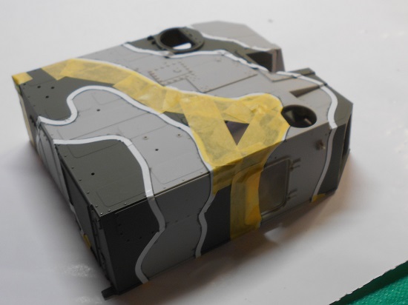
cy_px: 152
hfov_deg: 60.0
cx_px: 204
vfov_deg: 46.8
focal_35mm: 30
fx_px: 353
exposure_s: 1/50
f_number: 3.4
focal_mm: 5.1
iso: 80
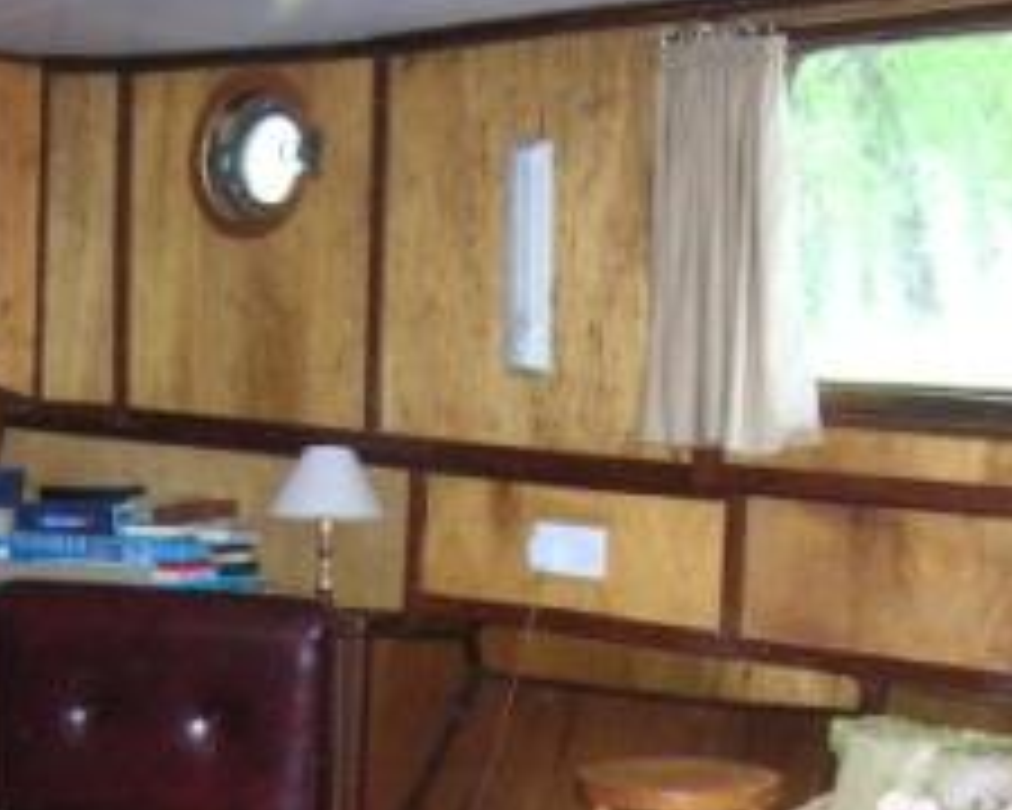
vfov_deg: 22.6
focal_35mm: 66
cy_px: 713
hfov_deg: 28.7
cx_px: 445
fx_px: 1977
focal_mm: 5.7
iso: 200
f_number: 2.9
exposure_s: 1/60.1
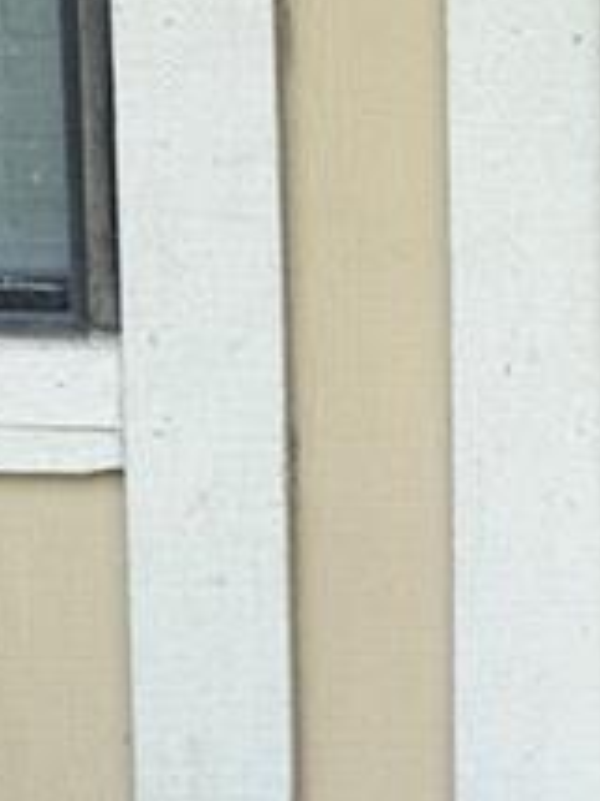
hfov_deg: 10.4
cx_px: 1114
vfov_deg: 14.7
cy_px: 179
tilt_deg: -8.4
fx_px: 3100
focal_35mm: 134
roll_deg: -1.2
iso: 80
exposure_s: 1/2041
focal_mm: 6.76
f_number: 1.78
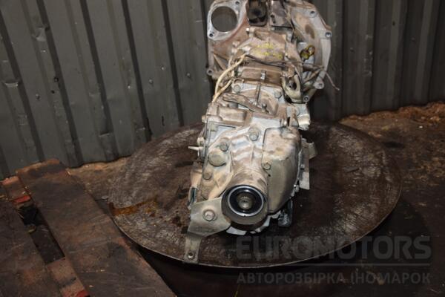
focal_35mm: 39
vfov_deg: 34.2
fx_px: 482
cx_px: 222
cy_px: 148
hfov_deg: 49.6
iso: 800
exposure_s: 1/60
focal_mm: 26
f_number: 5
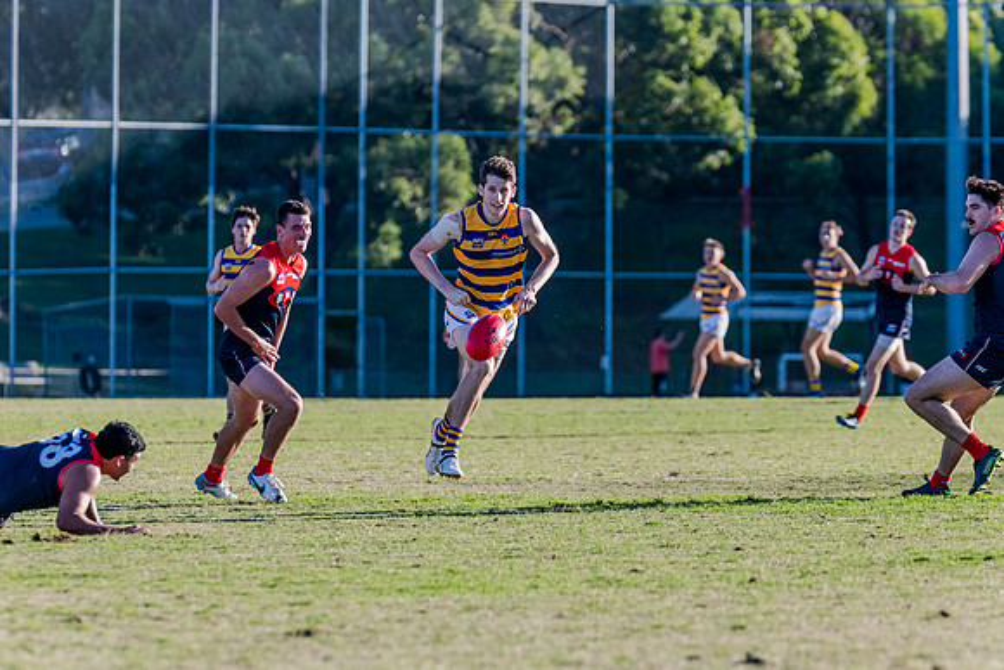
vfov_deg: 4.5
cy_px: 335
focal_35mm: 303
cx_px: 502
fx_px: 8456
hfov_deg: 6.8
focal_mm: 290
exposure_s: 1/2000
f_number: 6.3
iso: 1000
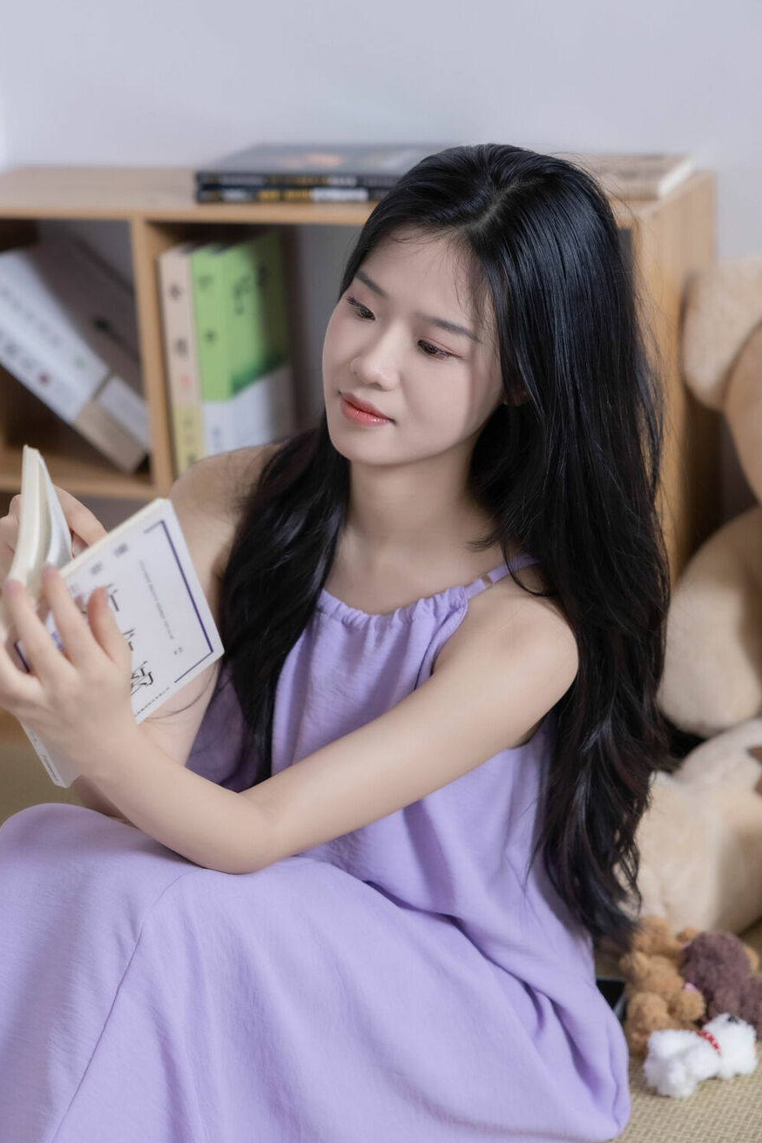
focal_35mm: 84
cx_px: 337
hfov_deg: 16.3
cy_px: 558
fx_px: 2667
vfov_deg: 24.2
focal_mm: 70
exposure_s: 1/250
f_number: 2.8
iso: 1000
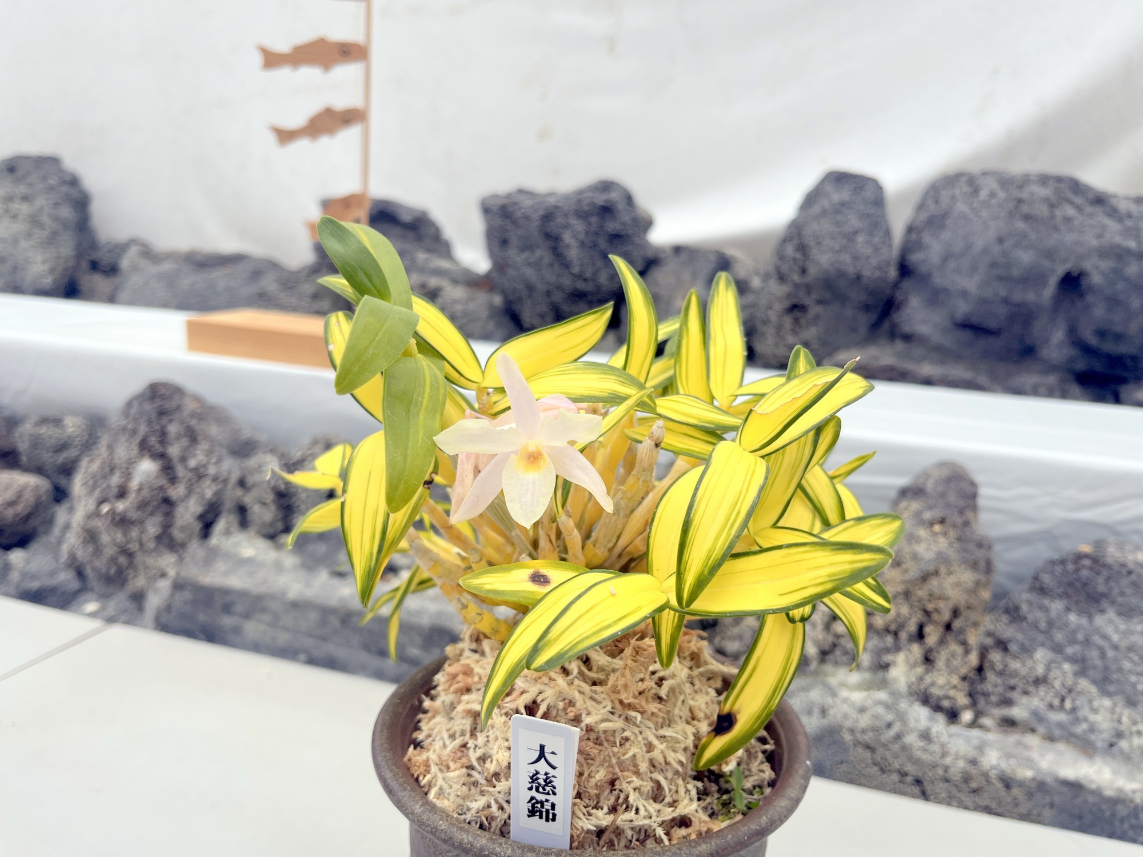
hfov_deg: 67.3
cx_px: 572
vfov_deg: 53.1
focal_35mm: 26
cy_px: 428
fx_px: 859
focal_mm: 5.1
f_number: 1.6
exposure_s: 1/400
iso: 50
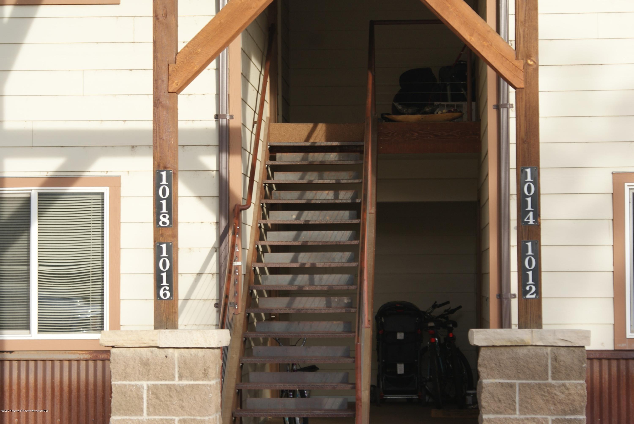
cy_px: 212
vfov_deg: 13.1
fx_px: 1851
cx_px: 317
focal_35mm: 105
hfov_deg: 19.4
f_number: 6.3
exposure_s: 1/125
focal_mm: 70
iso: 100
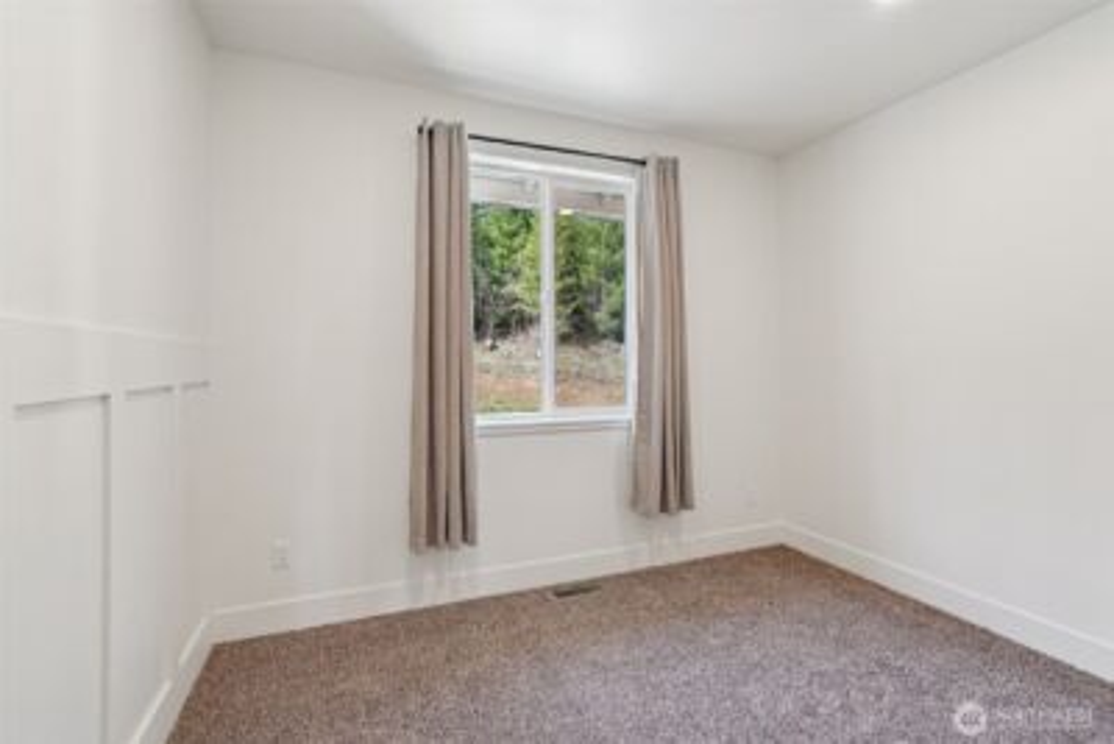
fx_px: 495
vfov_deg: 73.8
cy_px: 372
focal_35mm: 16
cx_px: 557
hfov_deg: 96.7
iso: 400
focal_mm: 16
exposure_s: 1/40
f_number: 8
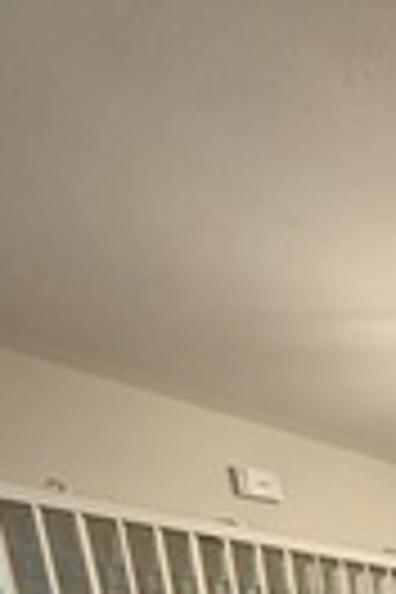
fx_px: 907
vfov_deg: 24.5
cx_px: 754
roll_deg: +2.7
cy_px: 968
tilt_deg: -11.1
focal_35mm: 55
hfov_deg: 18.2
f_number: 2.2
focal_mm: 2.22
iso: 250
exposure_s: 1/60
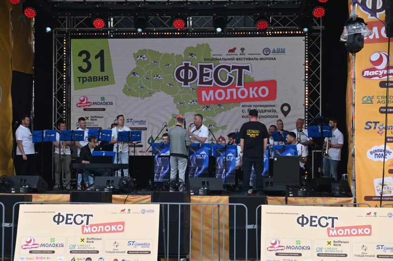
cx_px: 196
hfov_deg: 20.8
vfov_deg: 13.9
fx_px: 1069
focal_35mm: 98
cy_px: 130
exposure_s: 1/500
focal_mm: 98
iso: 200
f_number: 5.6
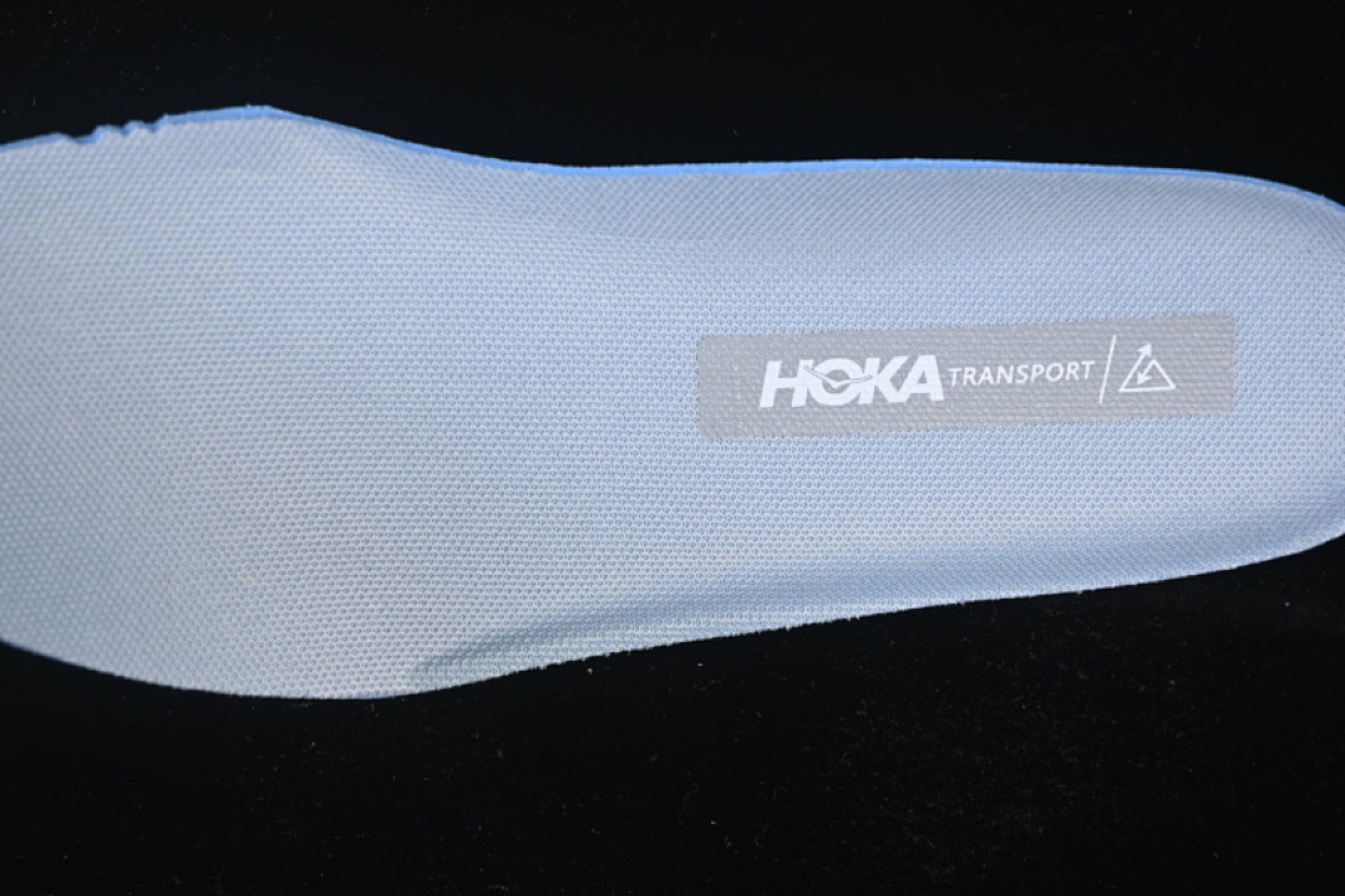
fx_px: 2802
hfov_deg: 27.0
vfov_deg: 18.2
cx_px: 672
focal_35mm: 75
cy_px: 448
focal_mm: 50
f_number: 6.3
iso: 160
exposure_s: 1/60
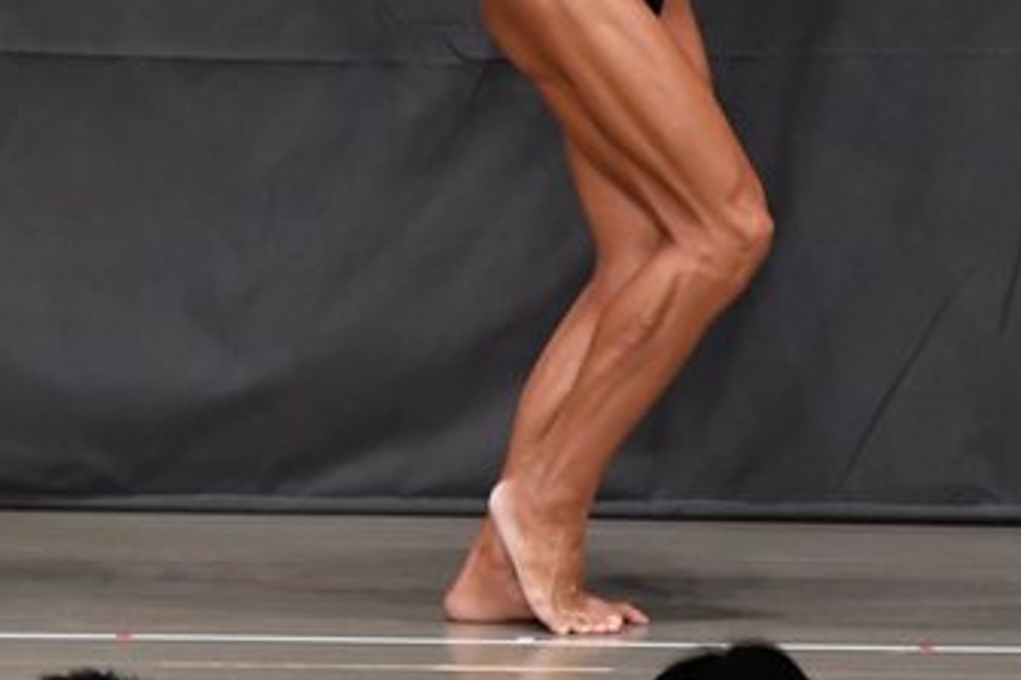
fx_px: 14768
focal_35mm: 521
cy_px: 6
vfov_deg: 2.6
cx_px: 834
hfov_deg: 4.0
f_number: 5.6
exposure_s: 1/400
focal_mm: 150
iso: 5000
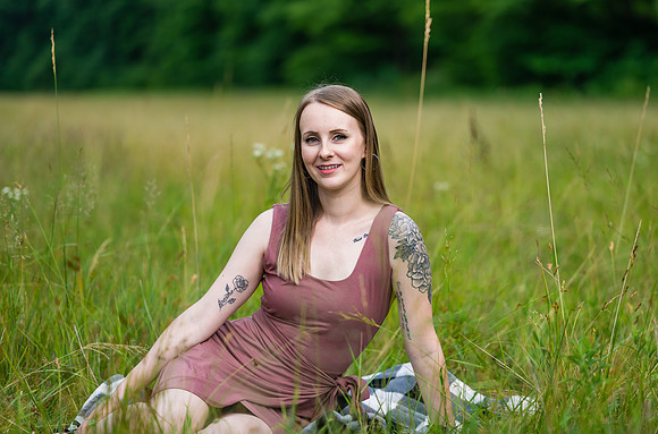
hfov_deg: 22.2
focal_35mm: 92
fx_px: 1675
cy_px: 202
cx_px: 349
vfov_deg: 14.8
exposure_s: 1/250
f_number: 1.8
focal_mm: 85
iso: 50
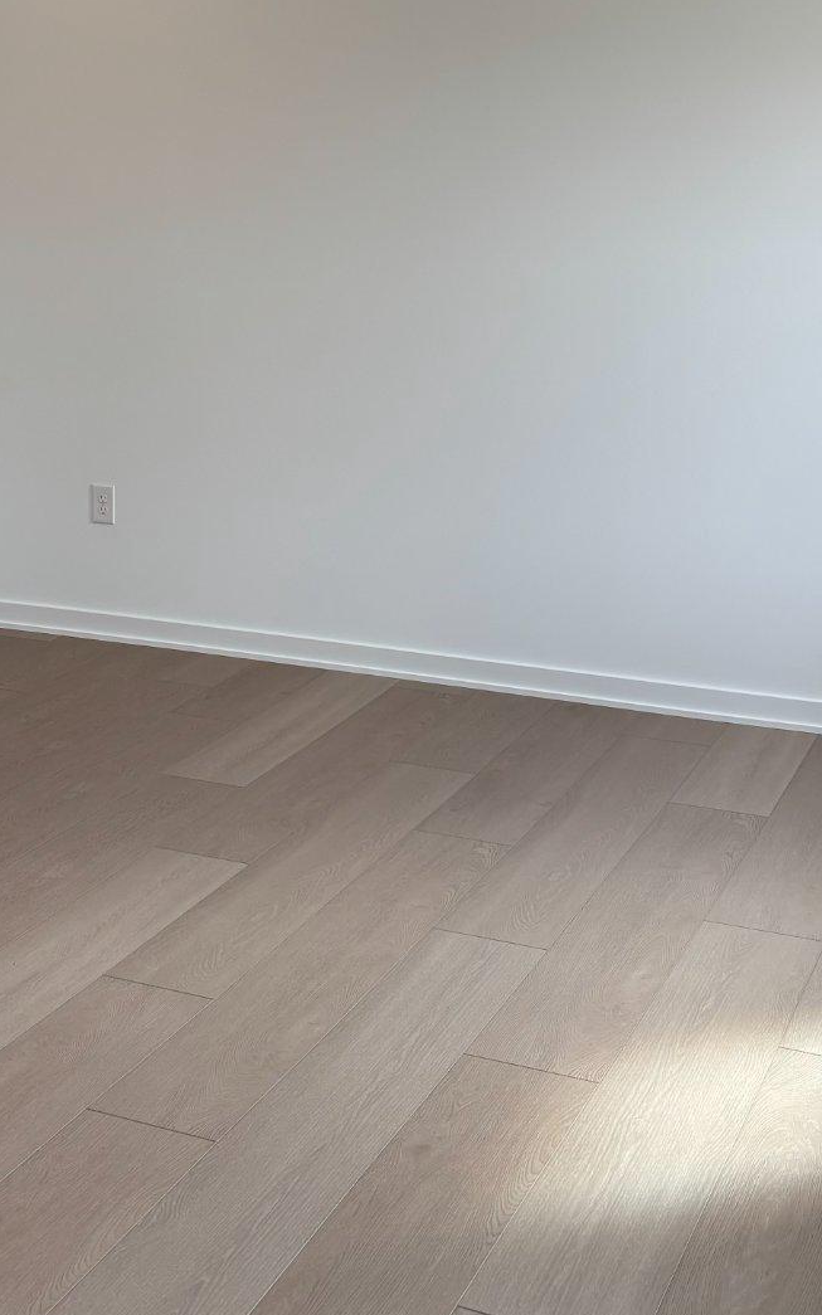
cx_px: 117
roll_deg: +0.2
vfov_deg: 37.0
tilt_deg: -6.6
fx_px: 1936
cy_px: 398
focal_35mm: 54
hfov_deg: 23.5
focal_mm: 5.96
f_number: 1.6
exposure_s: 1/157
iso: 40
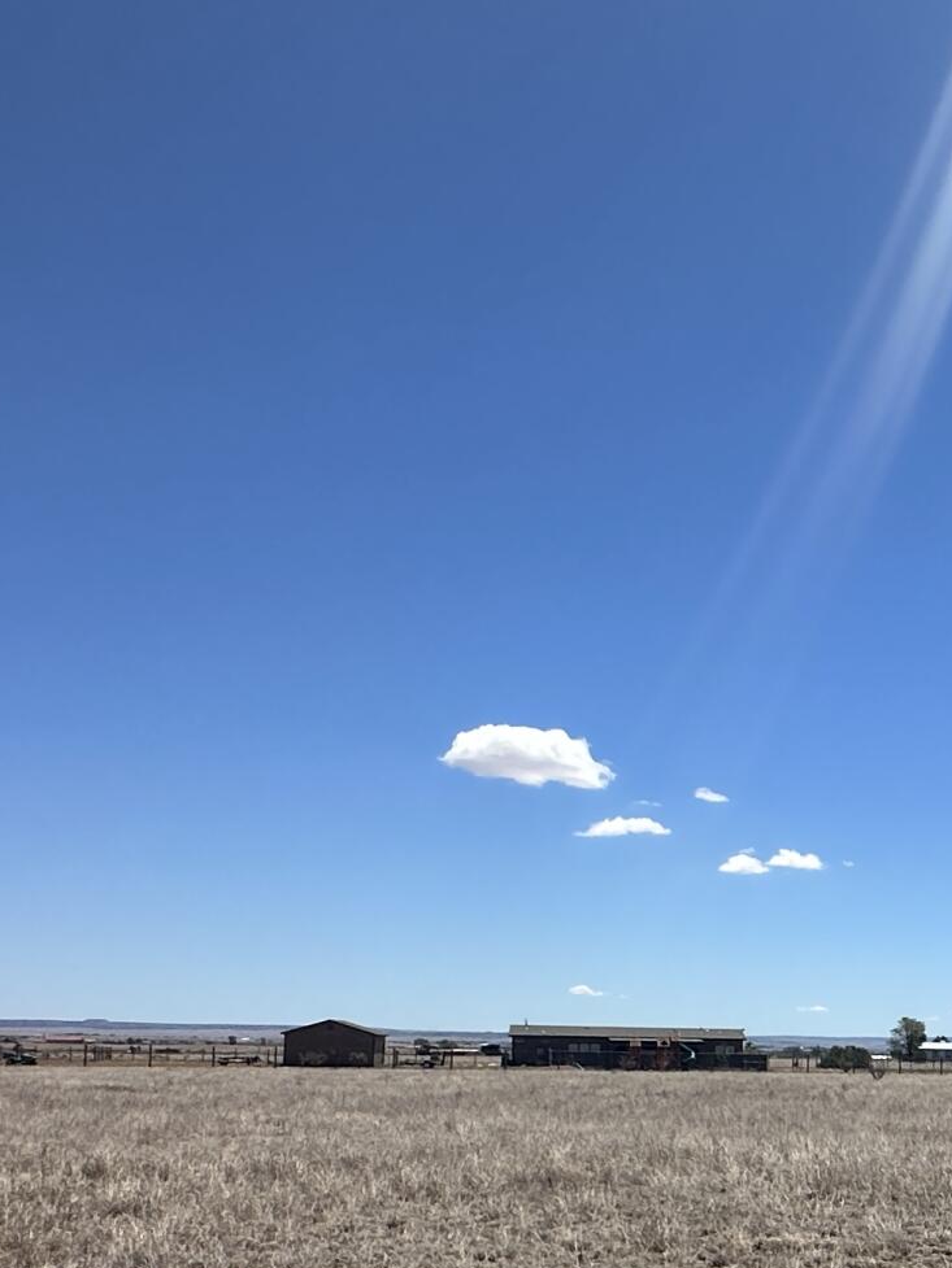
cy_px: 1021
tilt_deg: -0.1
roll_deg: -1.2
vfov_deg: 41.9
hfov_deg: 27.3
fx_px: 1576
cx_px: 1283
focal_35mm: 43
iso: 50
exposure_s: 1/3401
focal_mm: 2.22
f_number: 2.2
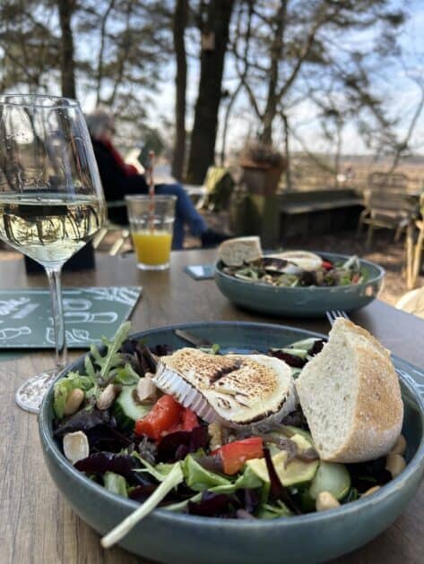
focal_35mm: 26
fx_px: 424
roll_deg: -3.5
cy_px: 282
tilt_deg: -16.0
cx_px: 212
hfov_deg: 53.1
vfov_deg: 67.3
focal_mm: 5.7
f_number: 1.5
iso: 50
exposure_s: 1/687
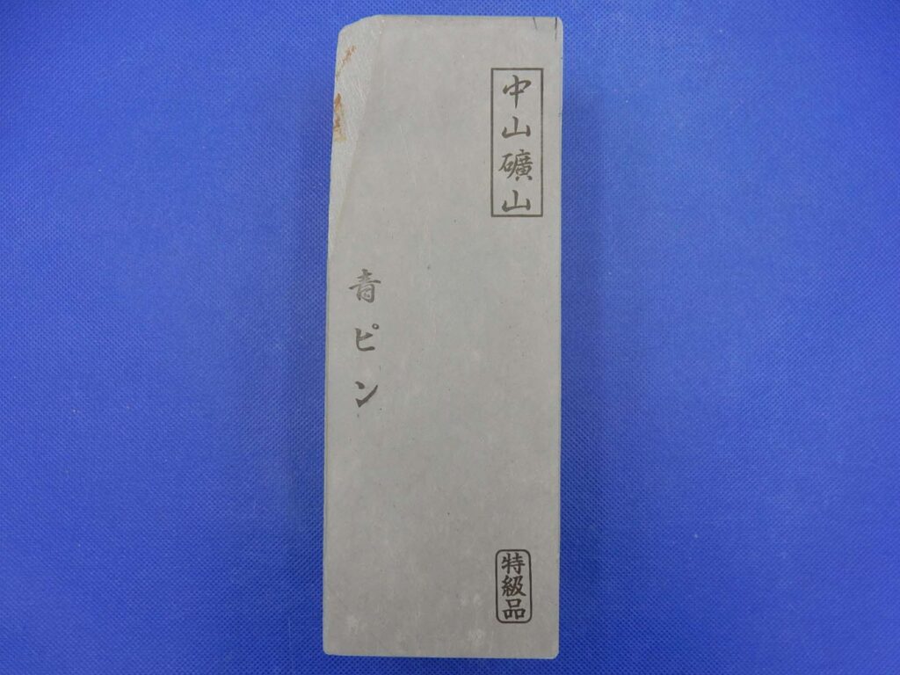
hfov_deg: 69.4
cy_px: 338
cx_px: 450
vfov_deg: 54.9
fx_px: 650
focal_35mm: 25
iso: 125
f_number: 3.7
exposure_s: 1/80
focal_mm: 4.5
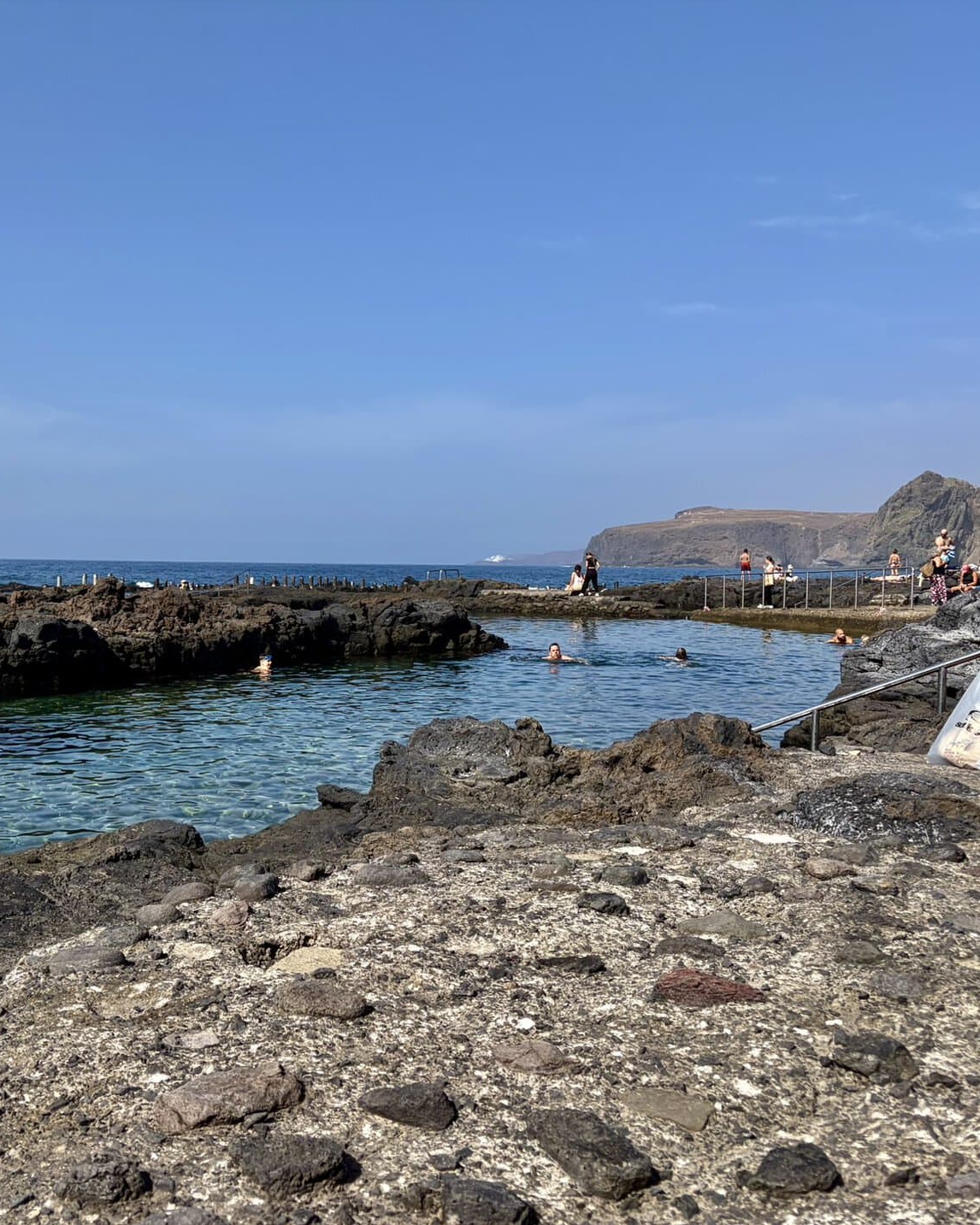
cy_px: 610
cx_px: 304
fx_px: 1233
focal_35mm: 34
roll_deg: +0.2
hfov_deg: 42.6
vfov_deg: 52.9
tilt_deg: -1.8
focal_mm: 5.96
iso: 50
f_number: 1.6
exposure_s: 1/4608
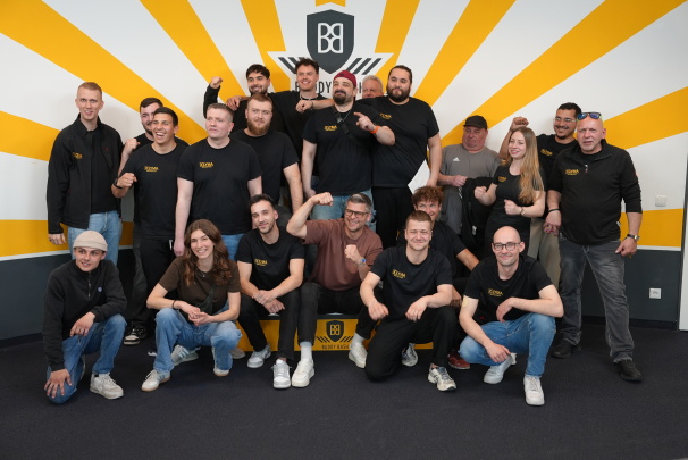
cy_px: 230
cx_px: 344
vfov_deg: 36.9
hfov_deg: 53.1
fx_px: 688
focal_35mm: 36
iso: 640
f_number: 4
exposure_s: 1/160
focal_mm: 36
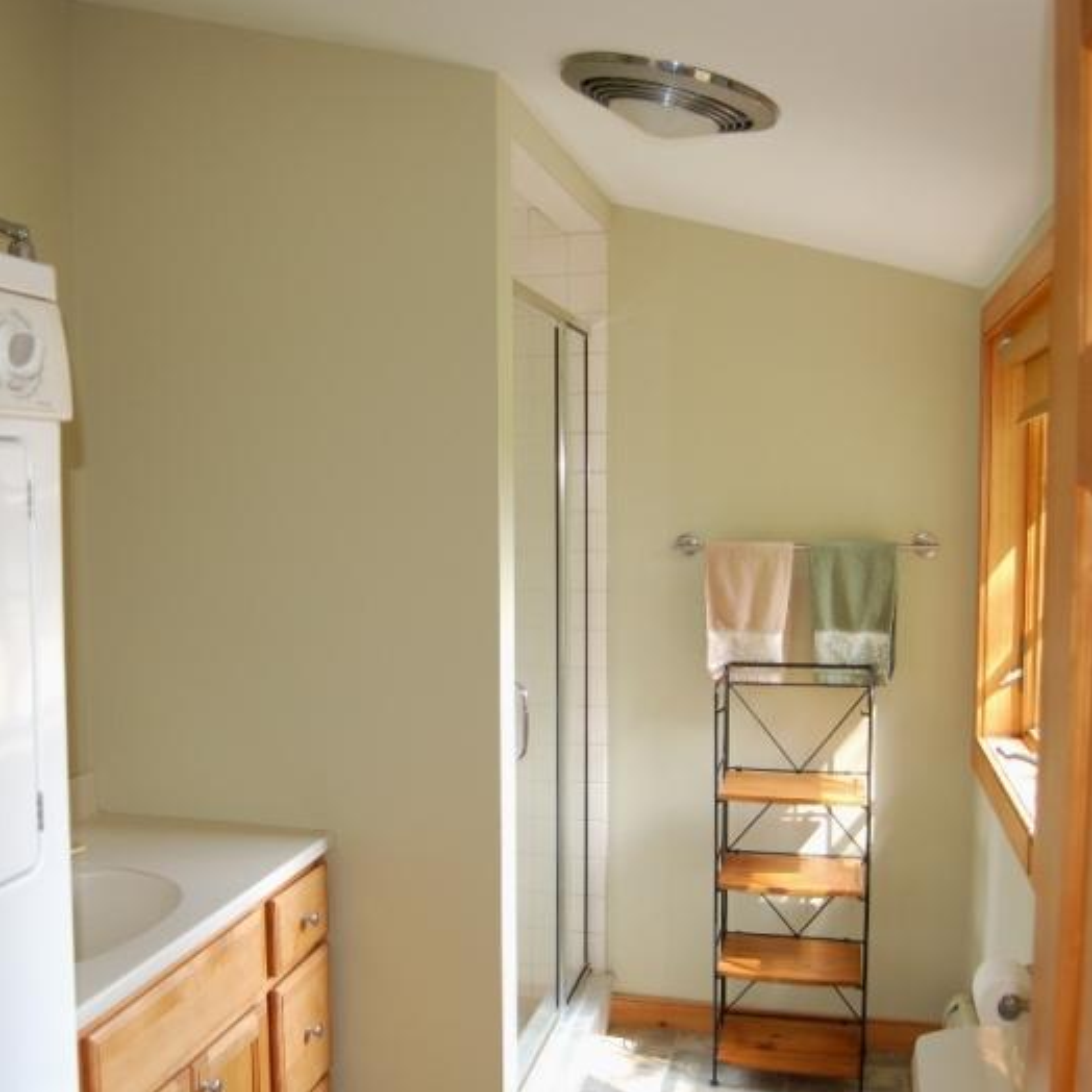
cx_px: 461
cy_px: 550
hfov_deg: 47.1
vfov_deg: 47.2
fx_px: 1249
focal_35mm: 35
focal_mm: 18
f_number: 3.5
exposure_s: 1/60
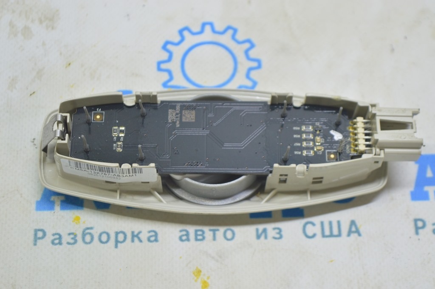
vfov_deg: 16.5
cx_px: 218
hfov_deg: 24.6
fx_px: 996
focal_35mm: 82
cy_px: 144
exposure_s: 1/20
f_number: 5.6
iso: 400
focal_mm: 55
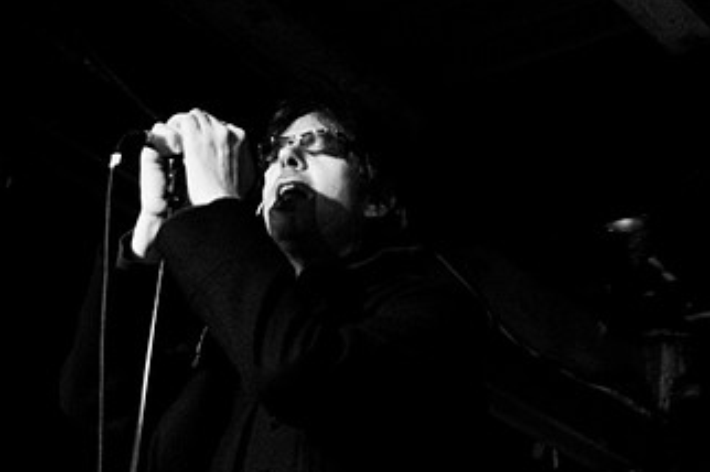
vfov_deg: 16.8
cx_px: 615
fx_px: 1596
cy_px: 330
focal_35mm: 81
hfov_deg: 24.5
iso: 1600
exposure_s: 1/50
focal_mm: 30
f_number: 1.4
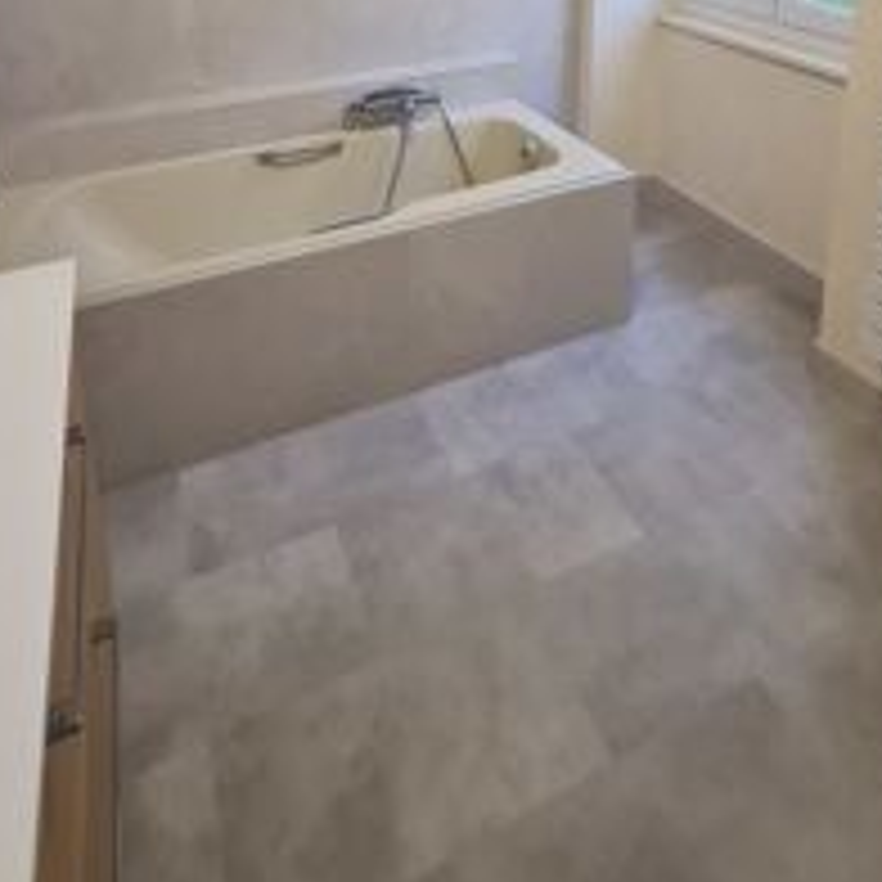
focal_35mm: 25
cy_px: 16
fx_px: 721
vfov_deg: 51.5
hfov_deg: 62.9
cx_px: 446
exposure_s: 1/50
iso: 125
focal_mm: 1.74
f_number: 2.2
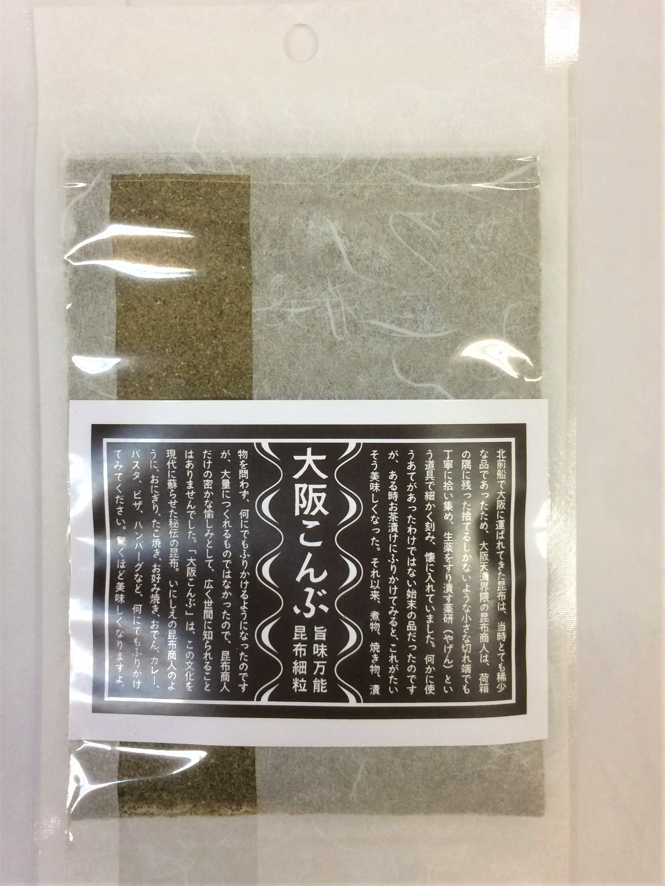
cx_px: 332
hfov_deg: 48.2
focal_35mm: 29
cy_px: 443
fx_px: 743
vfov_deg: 61.7
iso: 64
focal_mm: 4.15
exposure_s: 1/30
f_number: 2.2
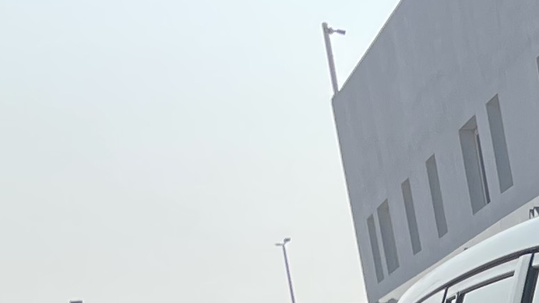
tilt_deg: -10.2
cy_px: 790
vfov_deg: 7.5
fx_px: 2115
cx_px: 1290
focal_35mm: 148
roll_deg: +5.2
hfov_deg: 11.8
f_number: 1.6
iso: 32
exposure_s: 1/2451
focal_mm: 4.2
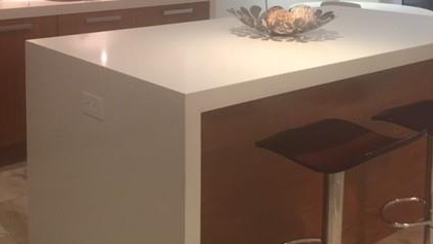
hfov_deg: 41.7
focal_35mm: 48
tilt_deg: -6.7
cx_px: 113
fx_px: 551
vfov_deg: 23.9
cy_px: 0
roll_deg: -1.2
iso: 160
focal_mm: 4.15
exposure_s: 1/33
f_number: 2.2
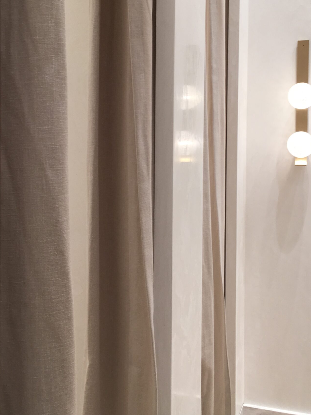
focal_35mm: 44
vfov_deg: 42.6
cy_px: 154
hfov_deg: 32.8
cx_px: 133
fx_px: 527
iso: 25
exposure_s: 1/50
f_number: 2.2
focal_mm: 4.15
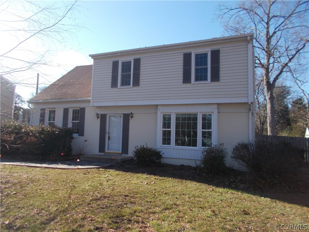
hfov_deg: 67.3
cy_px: 116
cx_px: 154
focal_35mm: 26
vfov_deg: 53.1
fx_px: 232
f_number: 8
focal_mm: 4.6
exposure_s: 1/80
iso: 80
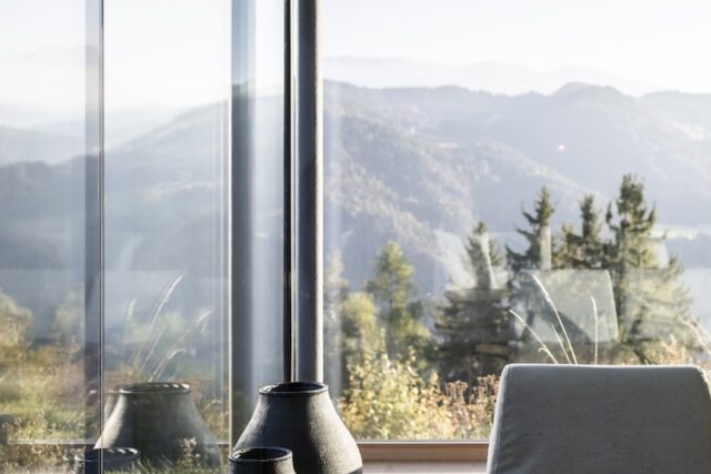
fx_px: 1106
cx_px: 488
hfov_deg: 35.2
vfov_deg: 24.2
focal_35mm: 56
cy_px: 215
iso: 400
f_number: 2.8
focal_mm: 35
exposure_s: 1/1000
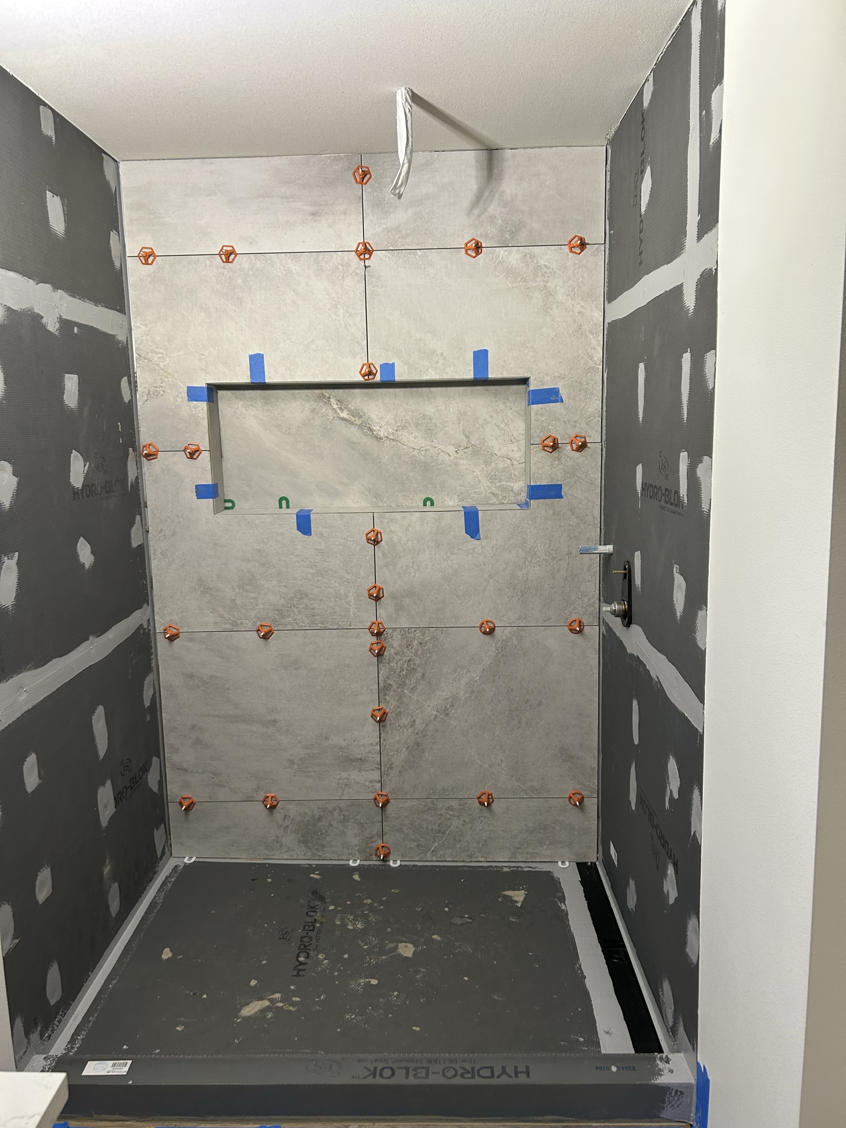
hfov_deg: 53.1
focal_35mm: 26
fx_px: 847
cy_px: 564
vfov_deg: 67.3
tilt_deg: -8.9
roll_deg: +1.3
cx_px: 423
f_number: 1.5
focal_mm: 5.7
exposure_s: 1/60
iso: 100
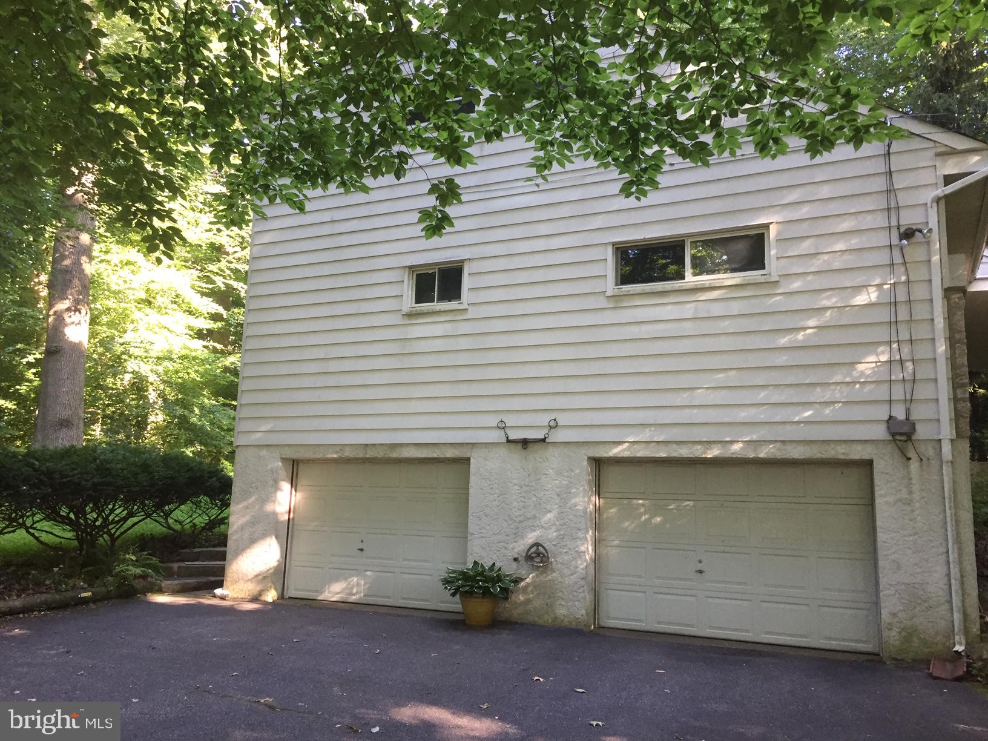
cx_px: 494
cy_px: 370
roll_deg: -1.4
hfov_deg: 61.7
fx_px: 828
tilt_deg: +8.1
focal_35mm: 29
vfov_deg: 48.2
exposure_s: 1/30
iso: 50
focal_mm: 4.15
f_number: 2.2
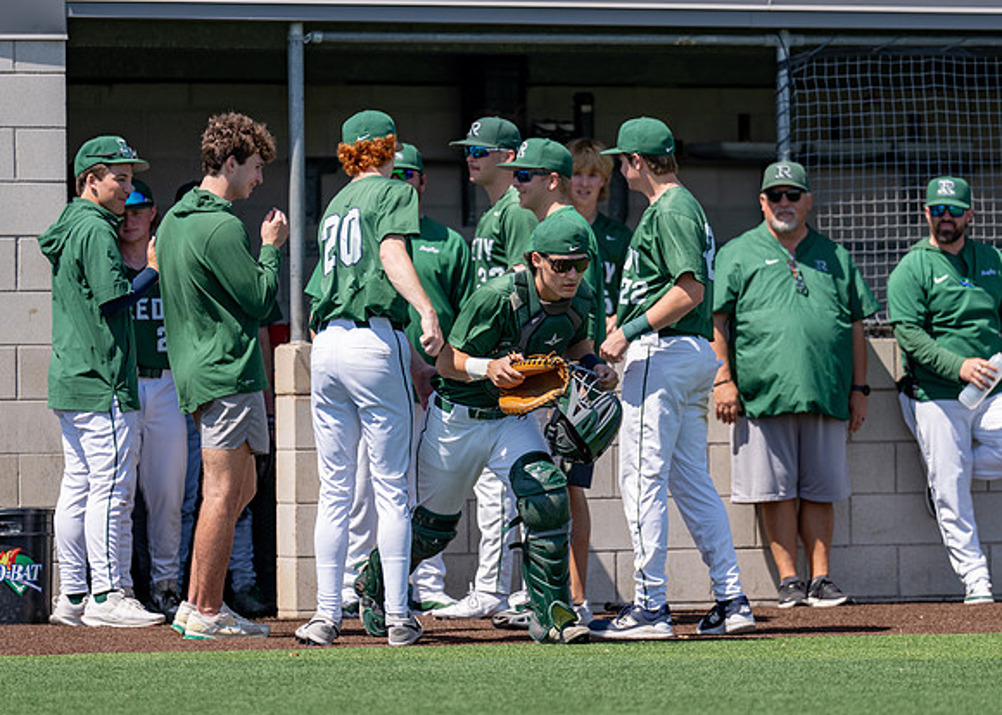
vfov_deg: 5.5
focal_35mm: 261
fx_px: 7433
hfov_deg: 7.7
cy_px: 311
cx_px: 546
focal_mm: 200
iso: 100
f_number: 2.8
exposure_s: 1/2000
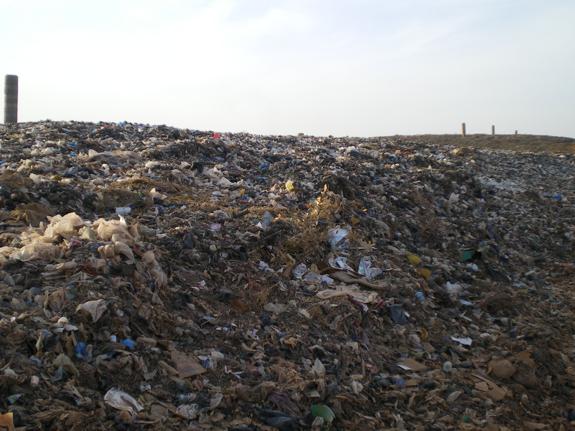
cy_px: 216
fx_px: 731
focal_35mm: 44
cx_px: 288
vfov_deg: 32.9
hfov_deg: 42.9
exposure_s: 1/200
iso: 64
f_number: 3.5
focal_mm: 7.4
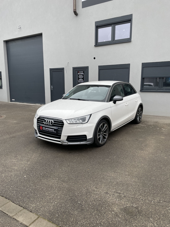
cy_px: 114
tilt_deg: -7.7
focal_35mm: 26
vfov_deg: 67.3
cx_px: 85
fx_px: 170
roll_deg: +0.3
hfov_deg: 53.1
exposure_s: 1/491
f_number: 1.6
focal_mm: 4.2
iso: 32
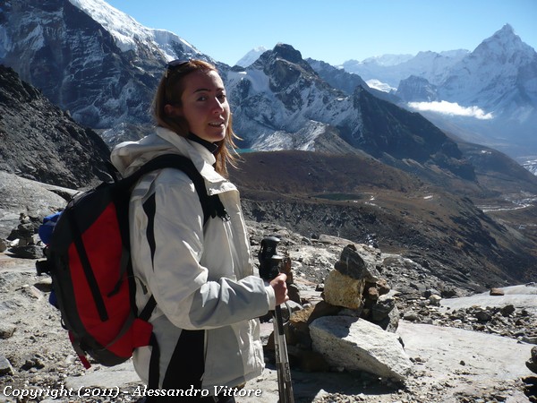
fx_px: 543
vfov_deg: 40.7
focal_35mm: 35
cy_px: 202
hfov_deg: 52.6
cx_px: 268
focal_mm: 5.8
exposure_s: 1/250
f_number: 8
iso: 100
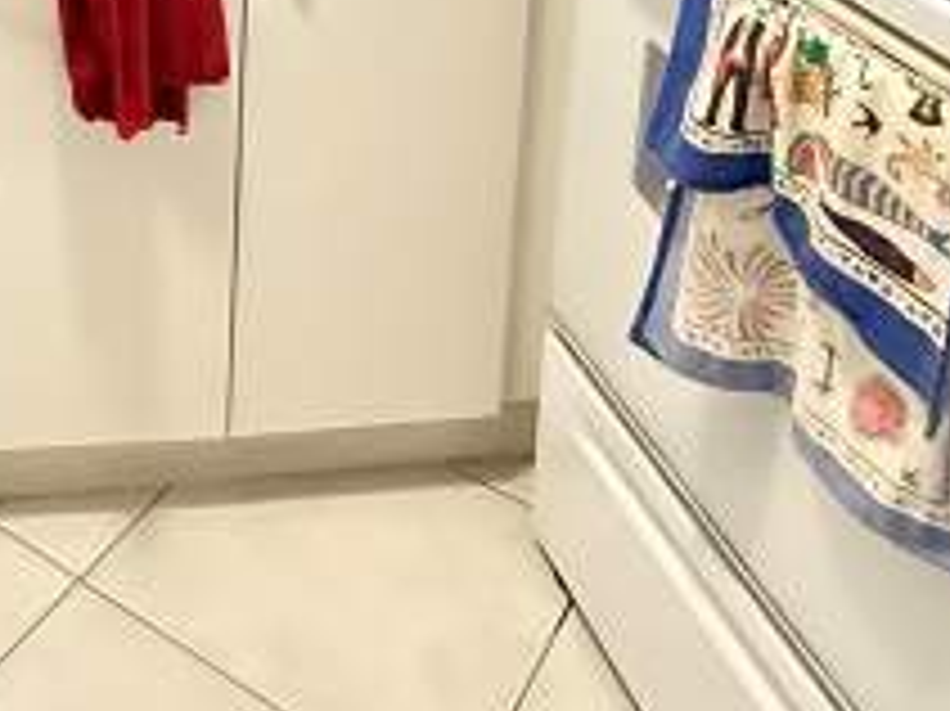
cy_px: -378
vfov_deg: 22.3
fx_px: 1454
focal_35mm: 53
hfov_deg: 33.3
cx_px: 14
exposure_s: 1/40
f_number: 2.2
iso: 1250
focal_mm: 2.22
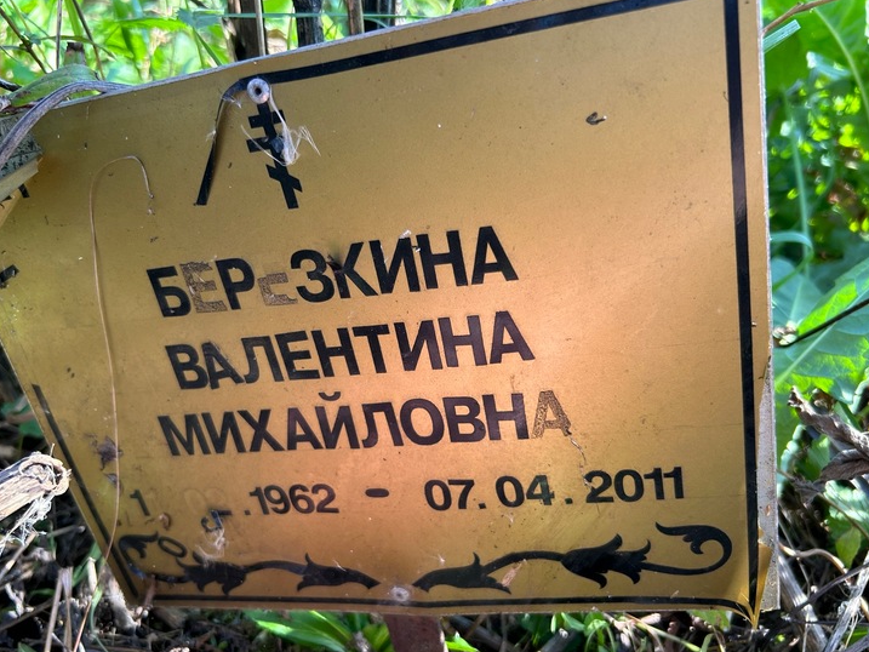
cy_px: 328
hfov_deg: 61.6
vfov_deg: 48.2
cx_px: 418
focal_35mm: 29
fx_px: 728
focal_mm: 5.7
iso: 50
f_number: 1.5
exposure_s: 1/320
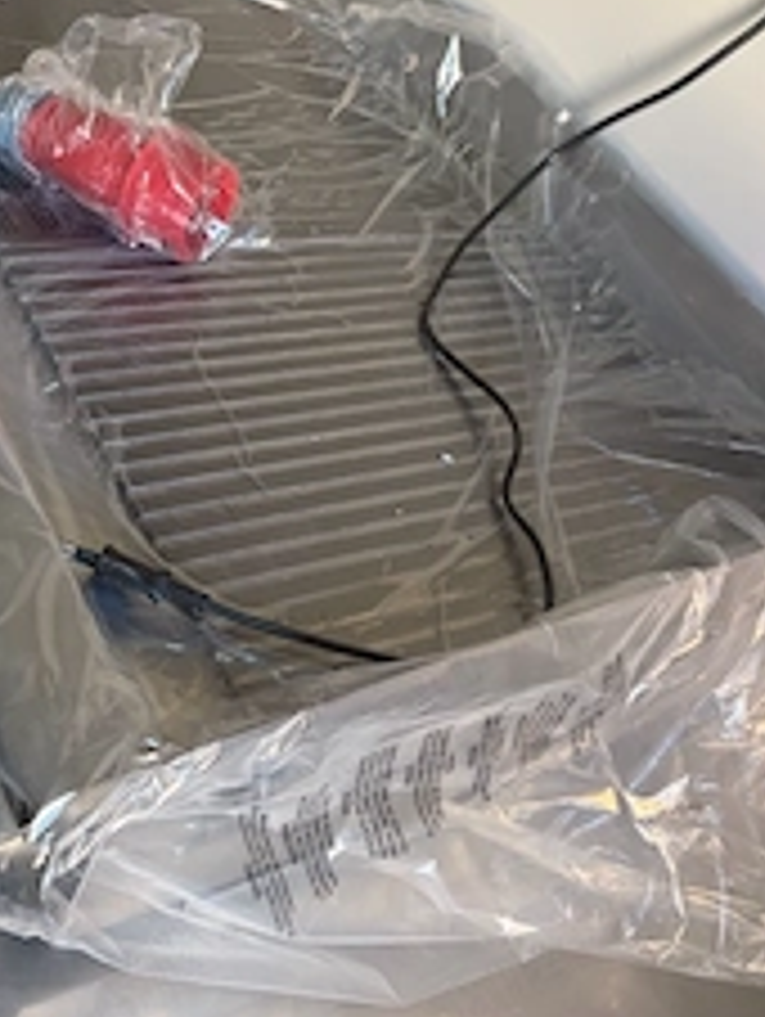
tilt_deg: -37.1
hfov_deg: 31.4
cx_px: 266
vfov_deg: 40.6
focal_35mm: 46
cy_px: 324
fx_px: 1353
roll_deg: -24.7
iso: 125
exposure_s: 1/84
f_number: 1.6
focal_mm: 5.96
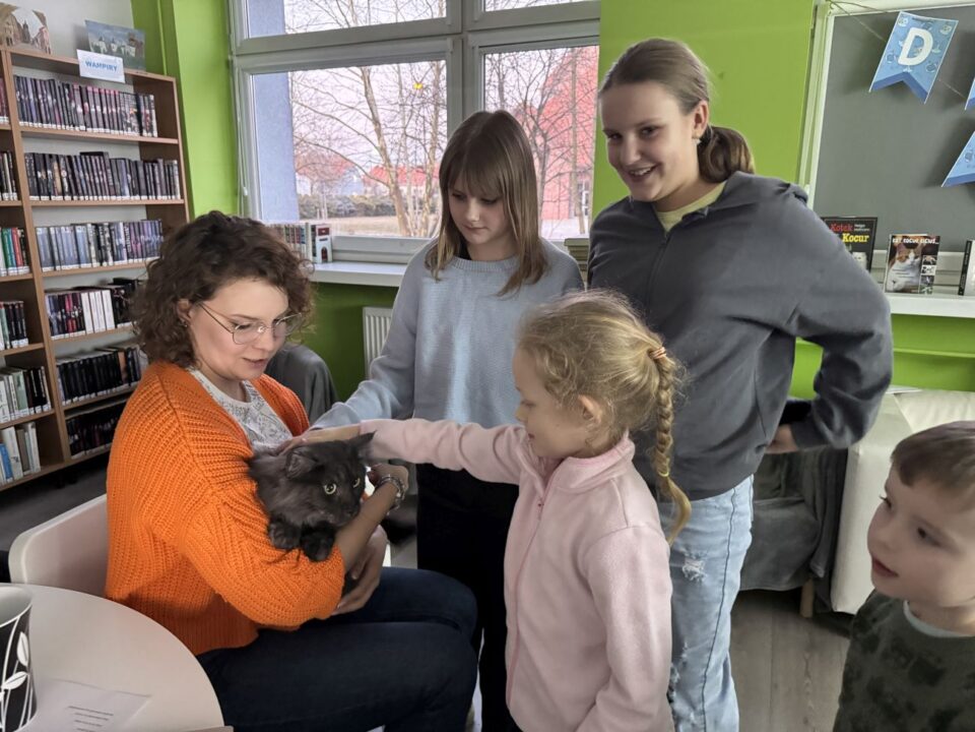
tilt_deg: -13.1
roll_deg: +0.2
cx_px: 488
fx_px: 676
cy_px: 366
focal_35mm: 24
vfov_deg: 56.8
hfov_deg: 71.6
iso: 1250
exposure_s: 1/30
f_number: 1.78
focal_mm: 6.76
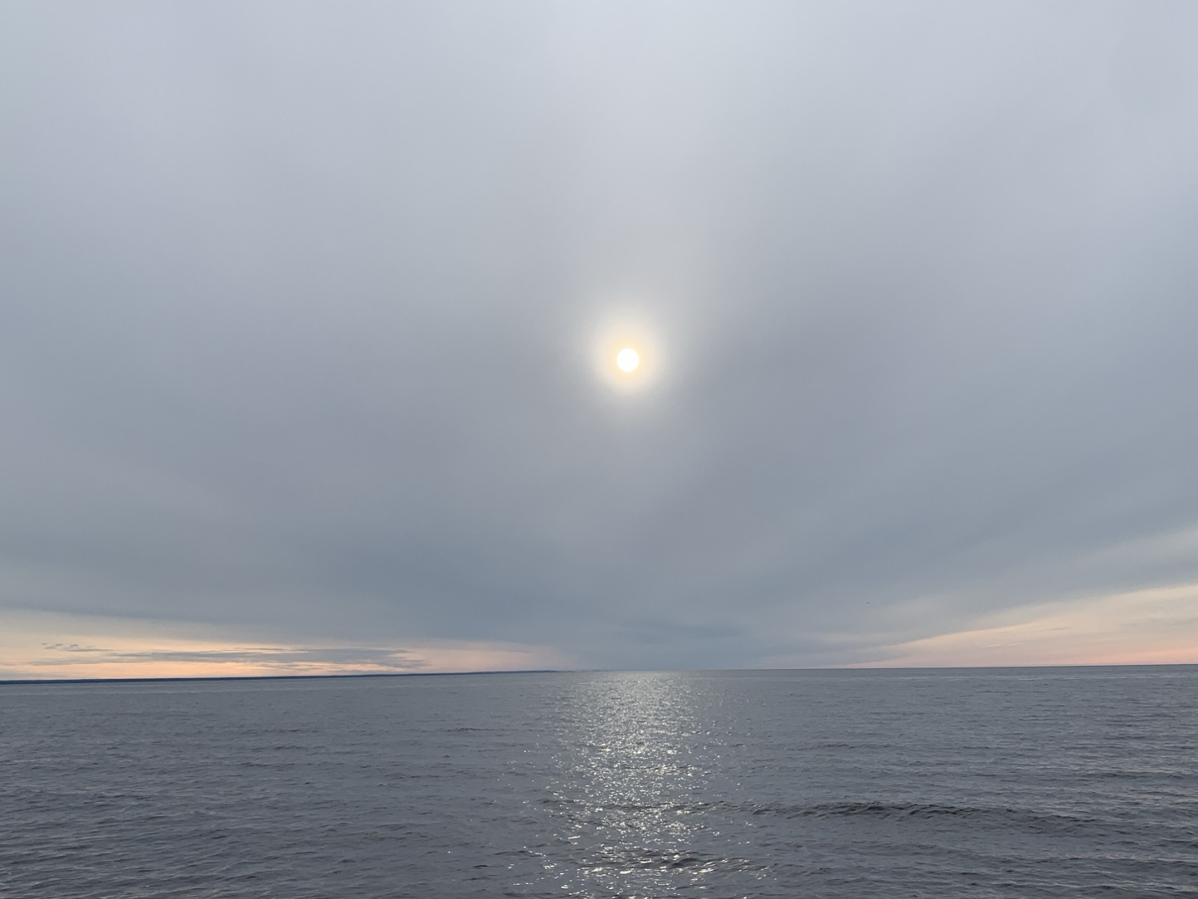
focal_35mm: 36
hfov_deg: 51.3
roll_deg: +2.1
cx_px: 632
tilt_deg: +11.1
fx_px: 1246
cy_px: 462
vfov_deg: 39.7
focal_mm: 4.25
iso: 25
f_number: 1.8
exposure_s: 1/1447
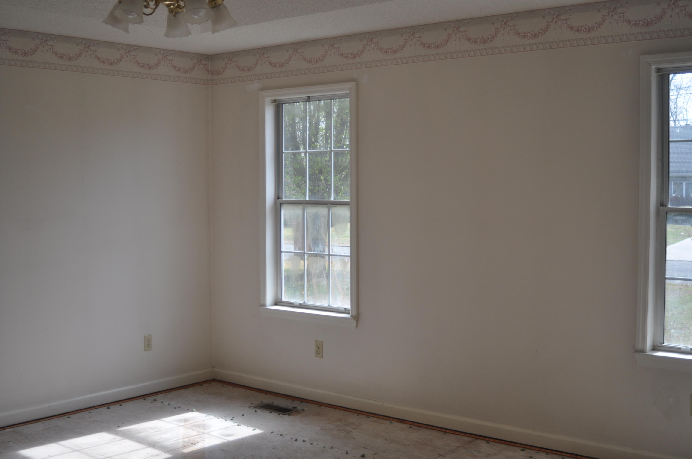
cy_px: 230
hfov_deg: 46.5
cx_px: 346
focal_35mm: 42
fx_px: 806
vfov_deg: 31.8
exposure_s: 1/500
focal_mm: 28
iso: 220
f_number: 3.5
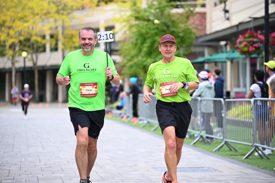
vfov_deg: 11.9
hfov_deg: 17.8
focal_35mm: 115
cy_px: 92
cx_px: 138
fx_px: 879
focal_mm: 115
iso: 640
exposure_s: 1/2000
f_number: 2.8
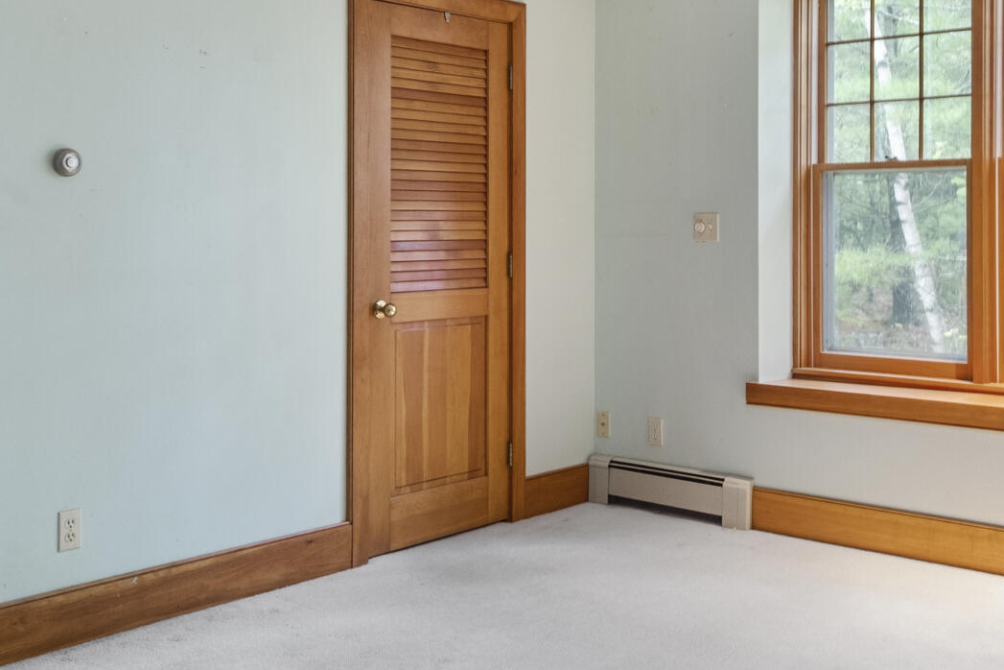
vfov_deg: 30.8
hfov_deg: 45.4
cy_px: 187
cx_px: 518
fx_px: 1199
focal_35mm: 43
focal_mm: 9.7
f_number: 8
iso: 400
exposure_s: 5
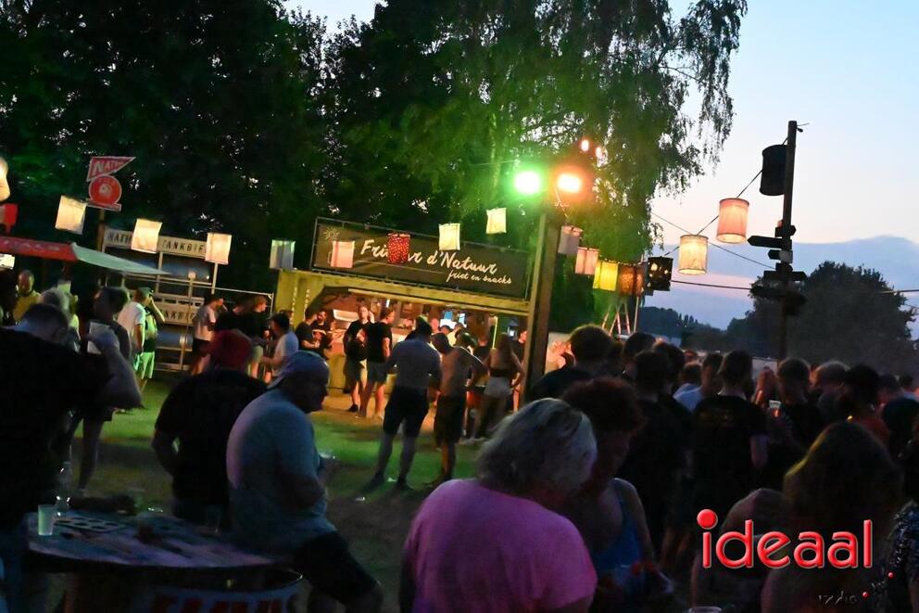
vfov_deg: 29.9
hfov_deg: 43.6
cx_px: 460
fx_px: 1148
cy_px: 306
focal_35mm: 45
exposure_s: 1/400
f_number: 10
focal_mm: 30.5
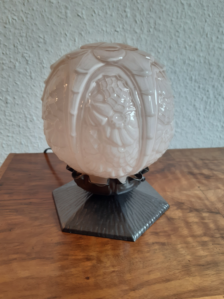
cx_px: 112
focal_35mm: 26
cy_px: 150
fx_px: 224
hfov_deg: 53.1
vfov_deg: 67.3
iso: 50
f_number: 1.7
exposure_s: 1/50
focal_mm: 3.92
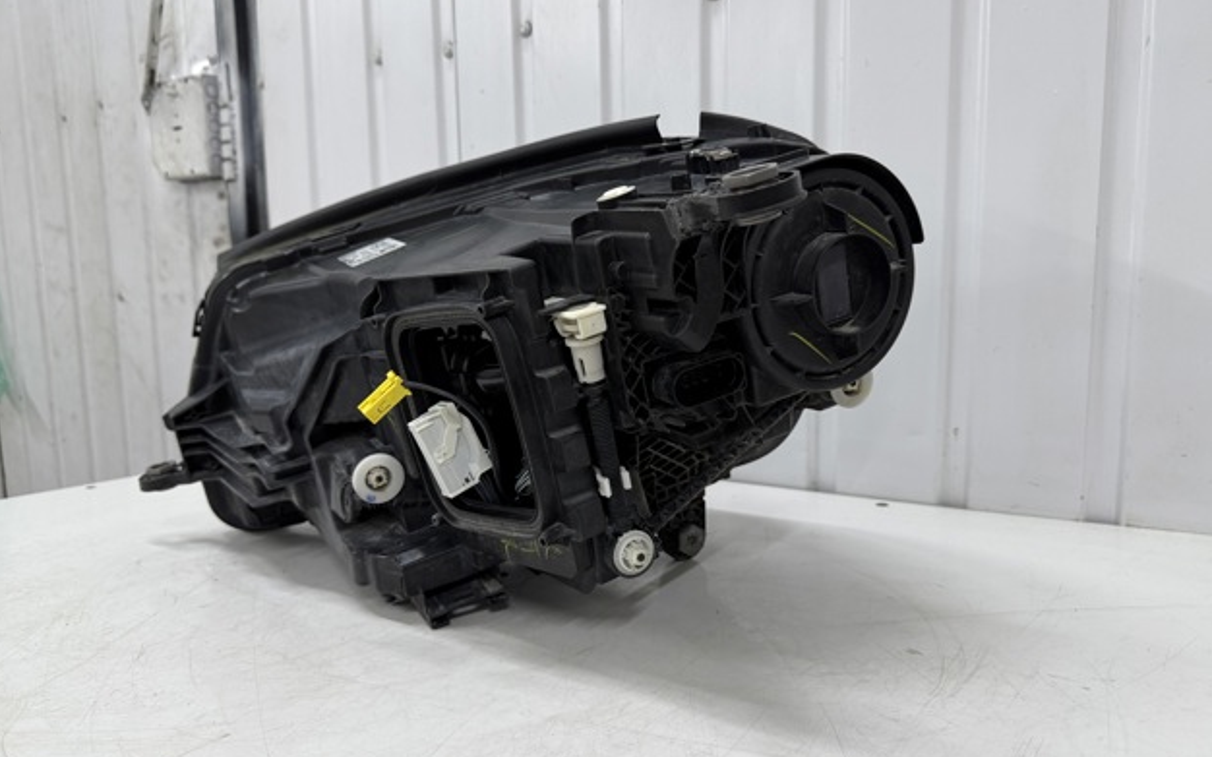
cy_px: 378
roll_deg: +0.1
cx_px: 608
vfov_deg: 47.6
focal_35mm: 26
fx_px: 859
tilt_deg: -8.5
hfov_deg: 70.4
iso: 100
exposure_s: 1/100
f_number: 1.78
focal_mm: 6.76
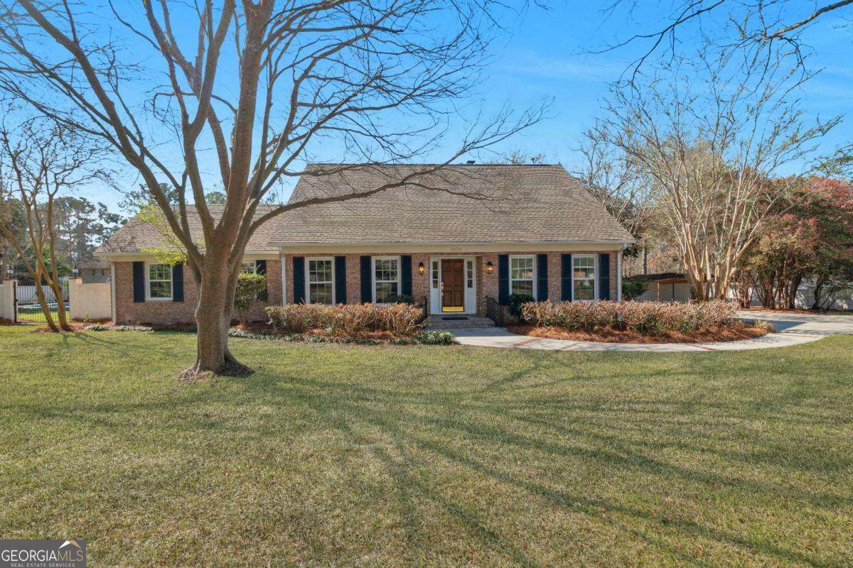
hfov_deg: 95.0
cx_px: 426
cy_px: 284
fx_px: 391
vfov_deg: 72.1
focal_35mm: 16
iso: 250
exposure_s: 1/200
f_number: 7.1
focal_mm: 11
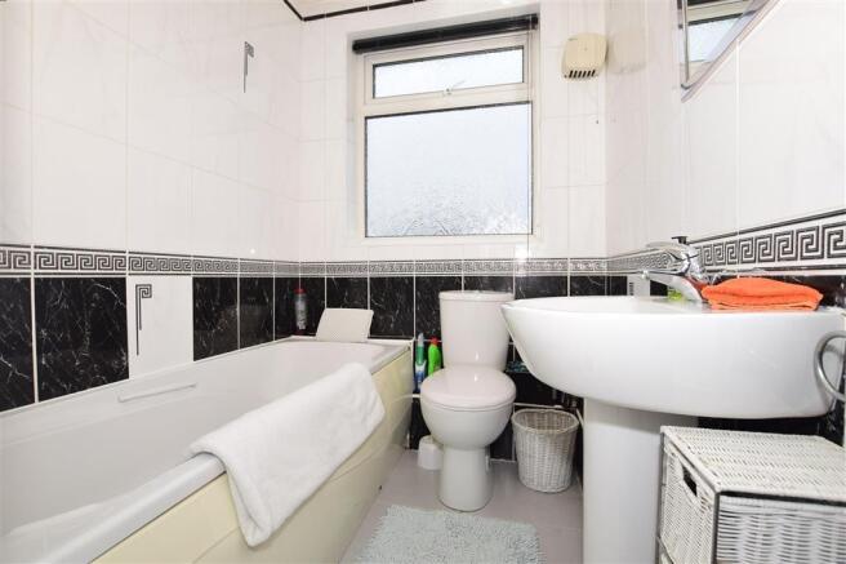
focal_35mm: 15
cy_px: 282
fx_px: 352
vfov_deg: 77.3
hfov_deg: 100.4
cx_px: 423
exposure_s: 1/125
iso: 400
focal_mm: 10
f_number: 7.1
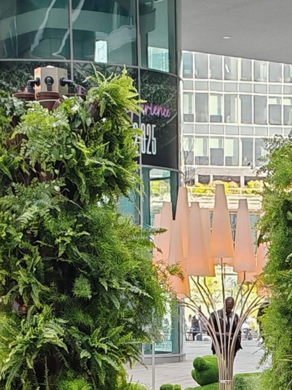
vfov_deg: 13.2
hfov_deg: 10.1
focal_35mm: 145
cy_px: 476
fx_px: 1630
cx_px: 338
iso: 50
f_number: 2
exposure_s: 1/110
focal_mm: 6.83
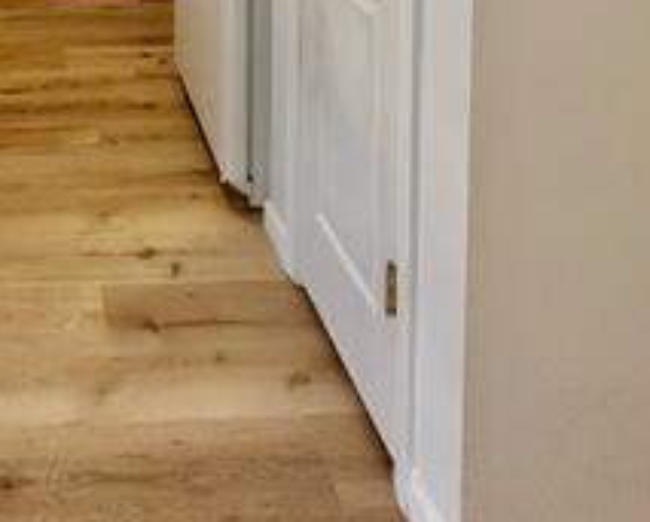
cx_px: 46
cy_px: -278
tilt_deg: -2.0
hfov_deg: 40.7
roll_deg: +0.3
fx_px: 790
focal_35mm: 41
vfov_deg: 26.0
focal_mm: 2.22
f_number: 2.2
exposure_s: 1/120
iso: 250
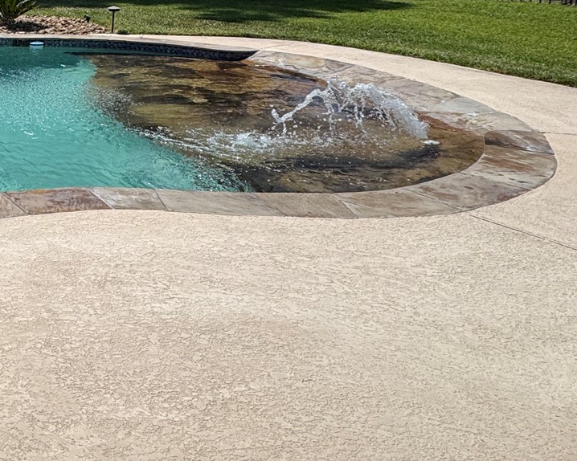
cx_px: -184
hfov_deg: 33.4
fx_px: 666
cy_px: 77
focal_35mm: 39
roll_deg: +1.5
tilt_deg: -13.1
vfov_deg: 36.6
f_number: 2.2
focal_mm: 2.22
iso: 50
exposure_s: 1/3390
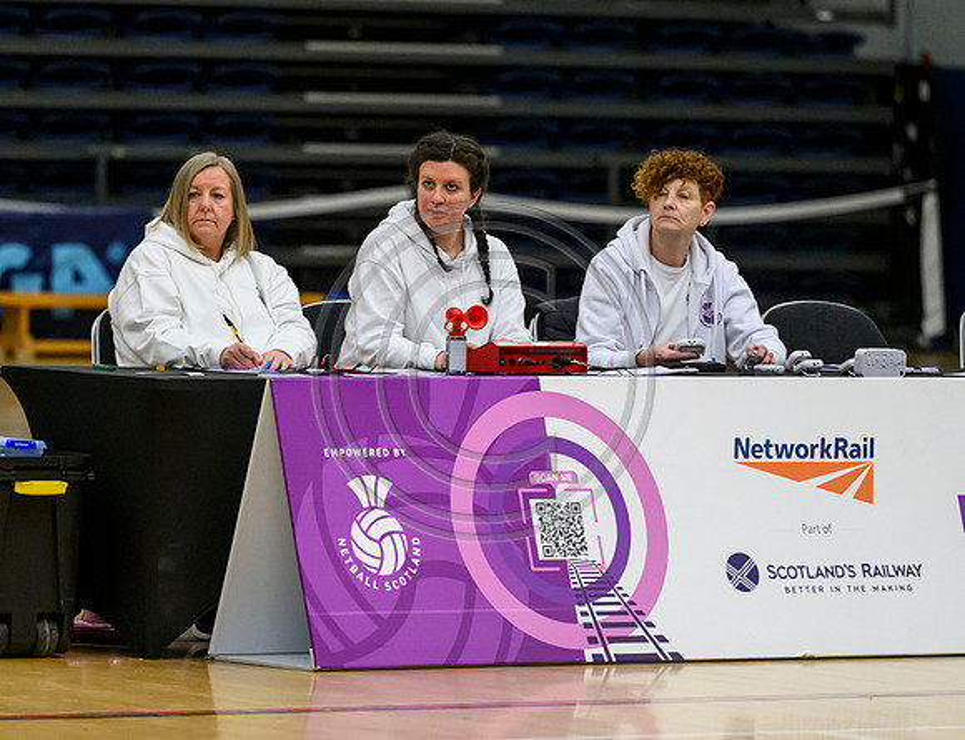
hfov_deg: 6.0
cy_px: 276
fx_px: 9131
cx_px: 457
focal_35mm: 325
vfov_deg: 4.6
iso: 6400
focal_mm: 200
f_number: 3.2
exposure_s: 1/1250
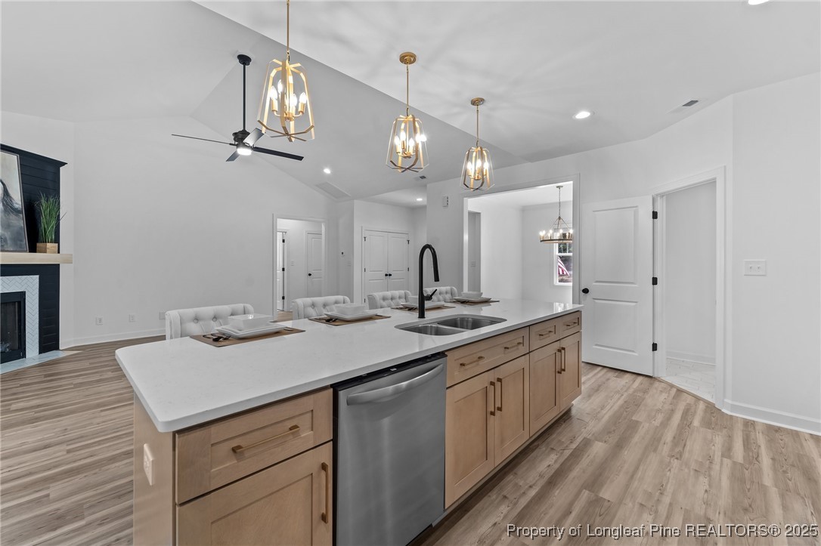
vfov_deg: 81.2
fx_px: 319
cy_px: 273
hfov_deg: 104.3
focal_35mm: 14
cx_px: 410
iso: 400
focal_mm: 14
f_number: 8
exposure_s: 1/4
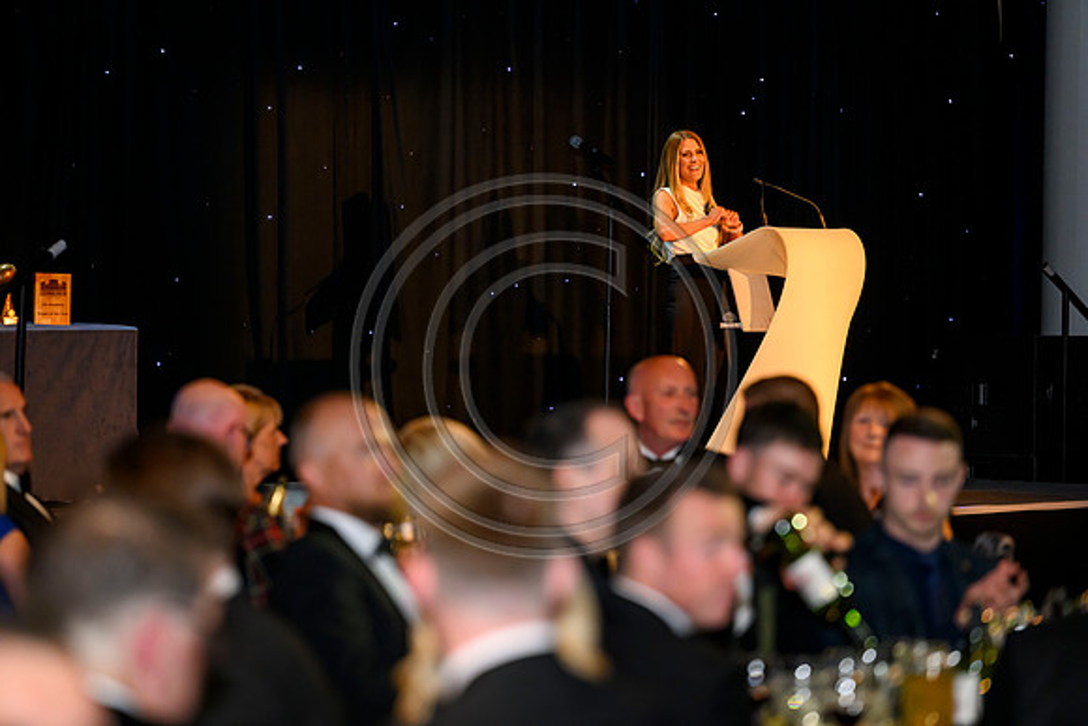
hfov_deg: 12.8
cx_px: 544
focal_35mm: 160
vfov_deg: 8.6
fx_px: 4836
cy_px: 363
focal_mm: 160
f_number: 3.2
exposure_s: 1/250
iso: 2500
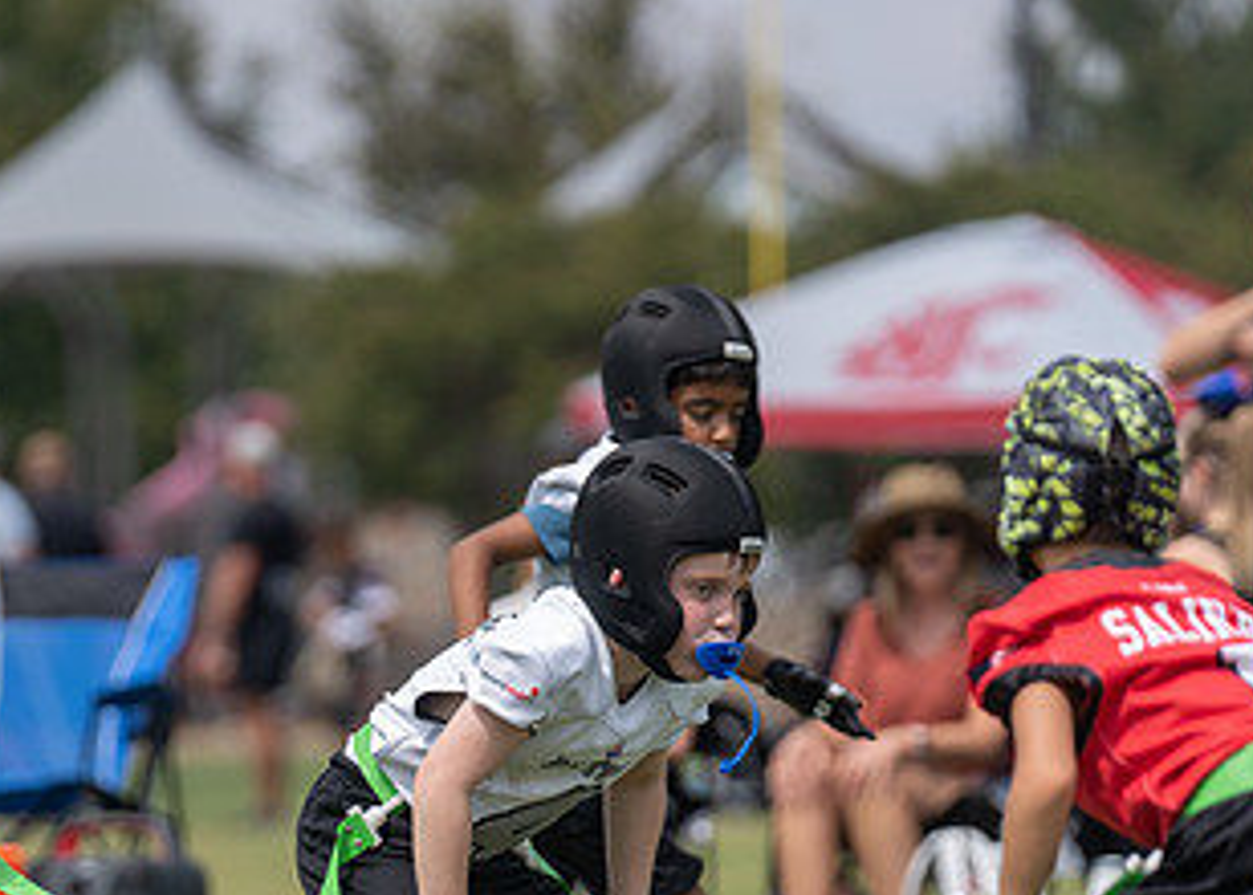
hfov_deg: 4.0
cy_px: 737
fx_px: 17935
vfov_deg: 2.9
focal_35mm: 504
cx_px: 53
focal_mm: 200
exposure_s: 1/1250
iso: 100
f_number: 3.5
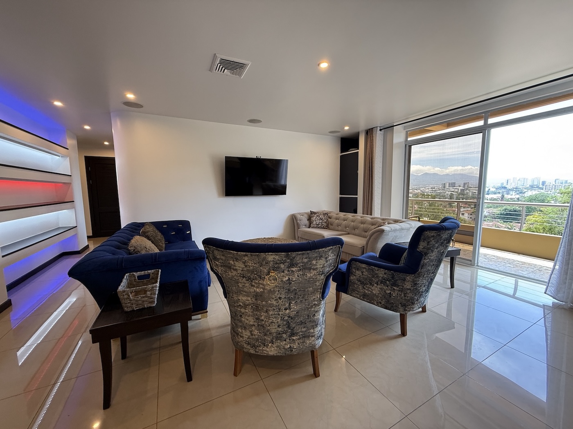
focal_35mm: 14
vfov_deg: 85.7
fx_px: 232
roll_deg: +1.2
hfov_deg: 102.1
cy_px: 214
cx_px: 286
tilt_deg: -5.7
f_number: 2.2
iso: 160
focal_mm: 2.22
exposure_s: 1/120
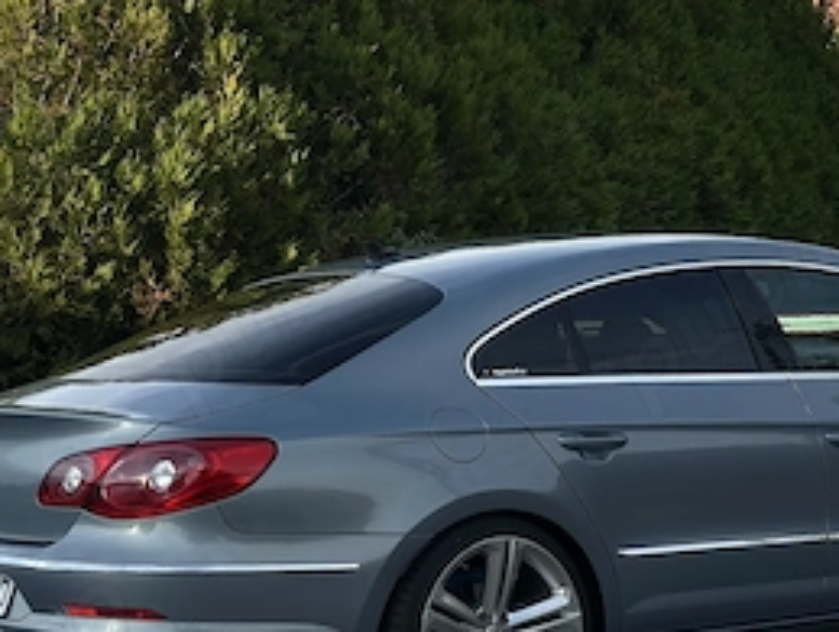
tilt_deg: +0.1
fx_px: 2694
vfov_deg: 13.4
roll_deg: +1.0
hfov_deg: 17.6
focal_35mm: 111
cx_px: 599
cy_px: 275
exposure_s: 1/2732
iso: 80
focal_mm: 6.86
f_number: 1.78
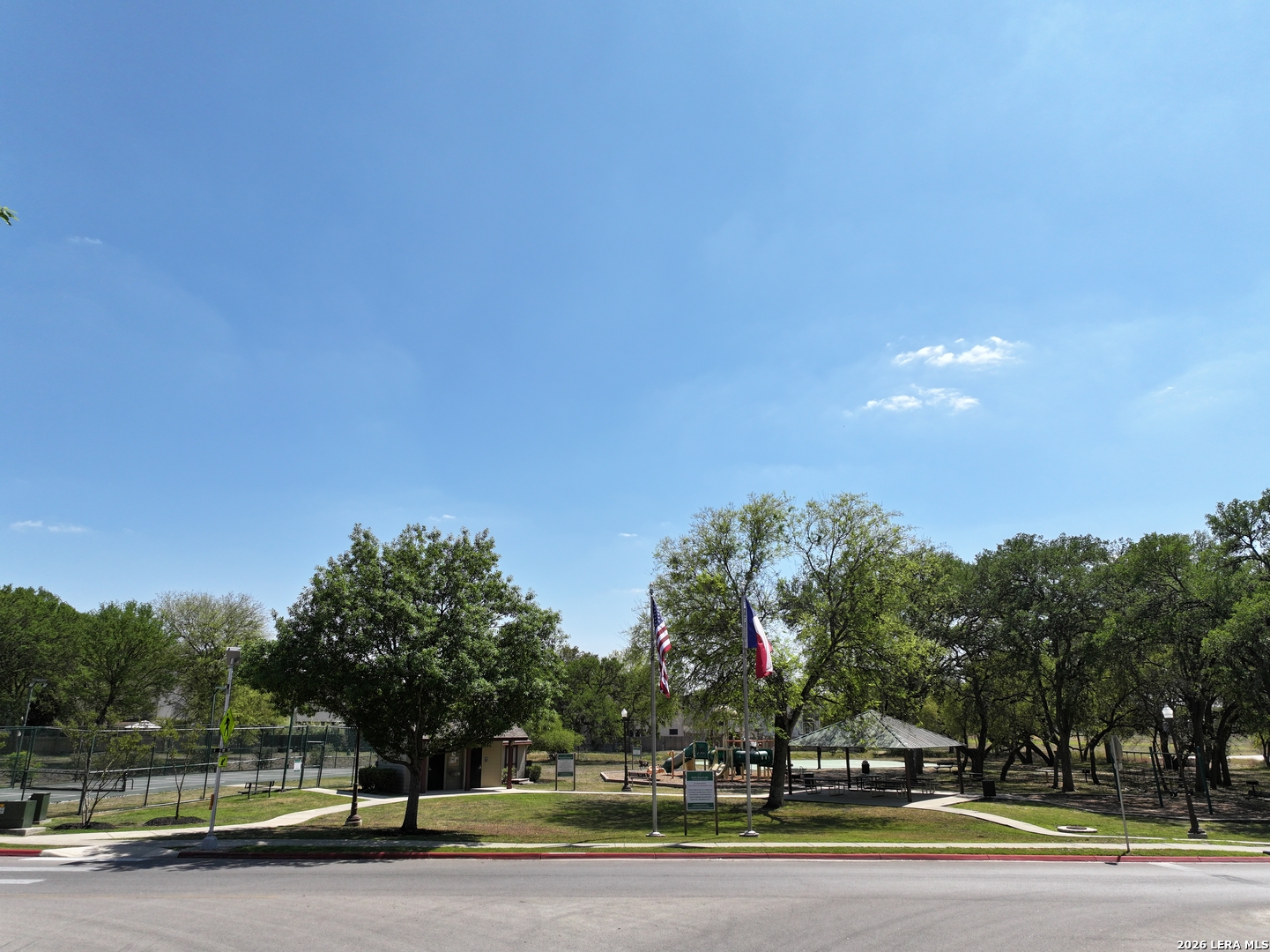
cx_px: 635
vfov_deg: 56.8
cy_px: 476
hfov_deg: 71.6
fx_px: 880
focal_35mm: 24
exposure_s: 1/3200
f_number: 2.8
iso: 150
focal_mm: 12.29
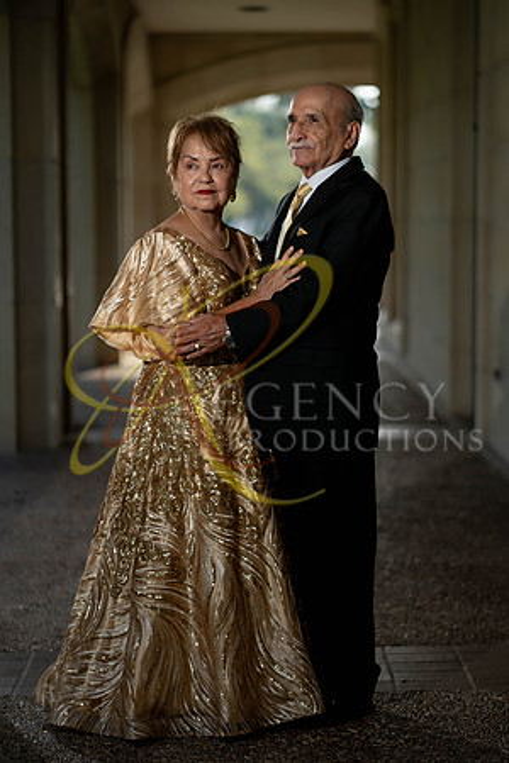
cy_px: 382
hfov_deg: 16.1
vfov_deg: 23.9
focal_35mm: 85
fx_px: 1803
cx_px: 254
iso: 200
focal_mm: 85
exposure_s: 1/1250
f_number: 2.2
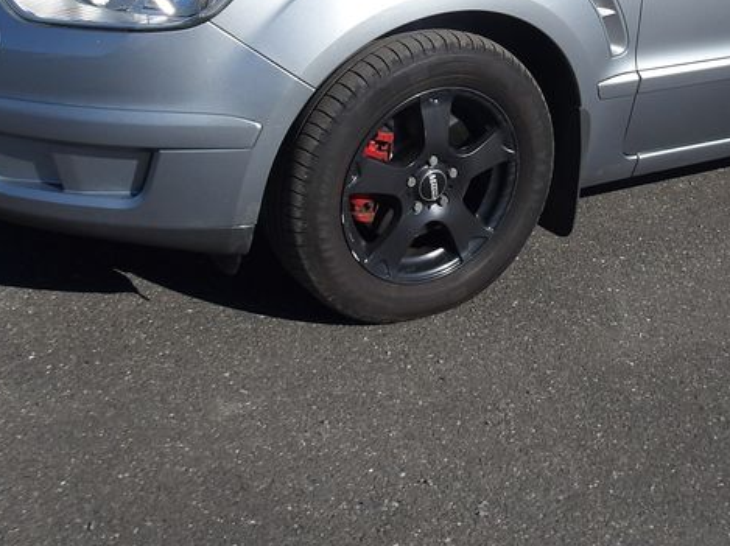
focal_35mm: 59
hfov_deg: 32.2
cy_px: 3
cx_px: 531
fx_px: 1243
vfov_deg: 23.7
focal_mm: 4.9
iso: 100
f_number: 10.4
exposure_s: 1/158
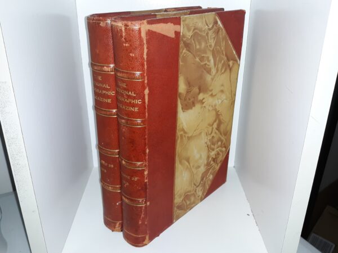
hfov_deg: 63.4
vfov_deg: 49.7
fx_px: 273
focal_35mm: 28
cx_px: 169
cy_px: 126
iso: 50
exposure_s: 1/60
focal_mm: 3.7
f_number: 1.7
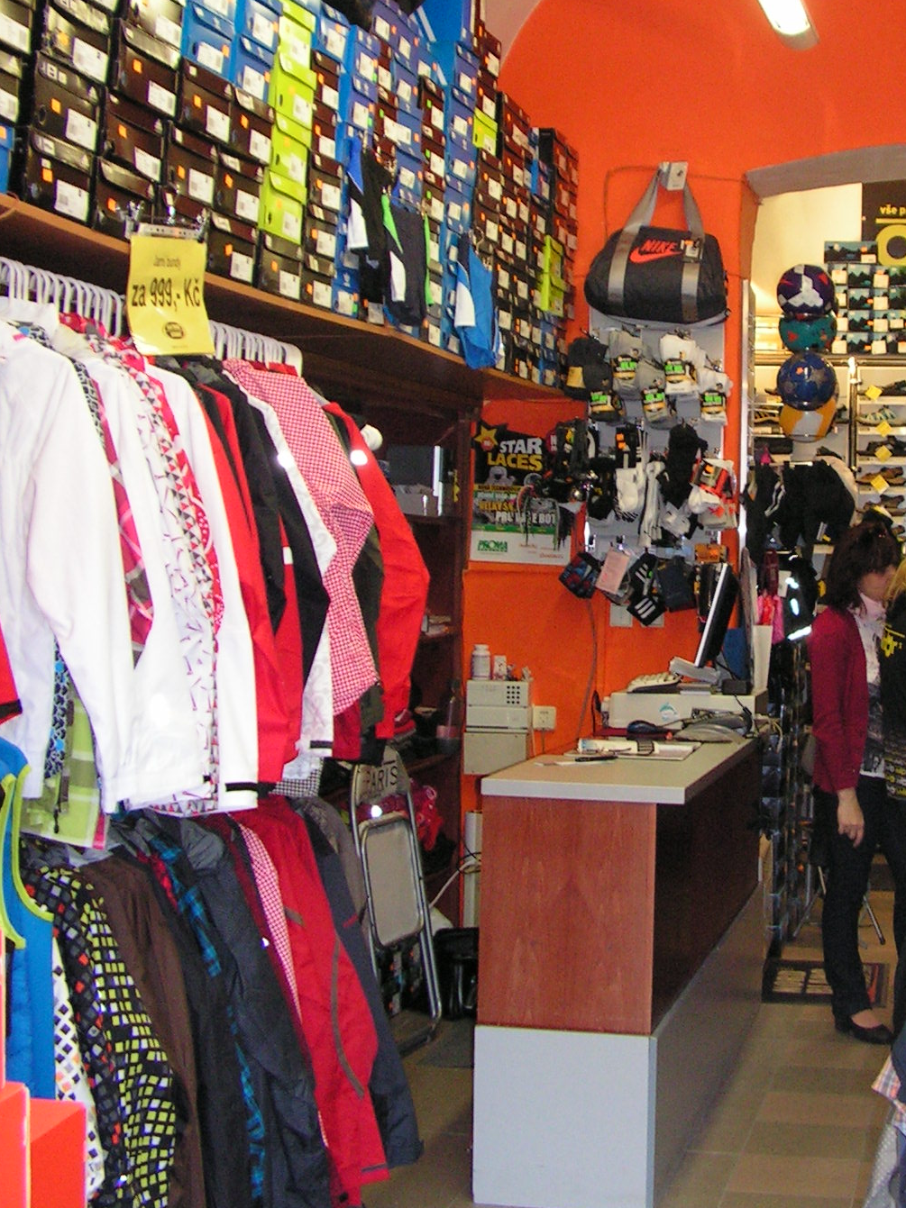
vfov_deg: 34.7
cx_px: 680
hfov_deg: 26.2
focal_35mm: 55
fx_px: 1920
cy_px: 437
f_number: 3.2
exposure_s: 1/40
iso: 200
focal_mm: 6
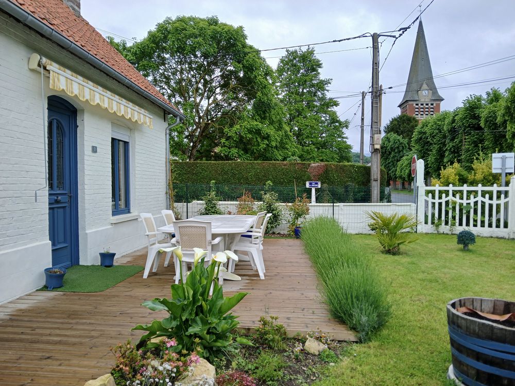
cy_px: 193
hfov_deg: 67.3
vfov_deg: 53.1
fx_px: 387
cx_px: 258
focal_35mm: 26
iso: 20
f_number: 1.8
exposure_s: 1/196
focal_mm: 3.98
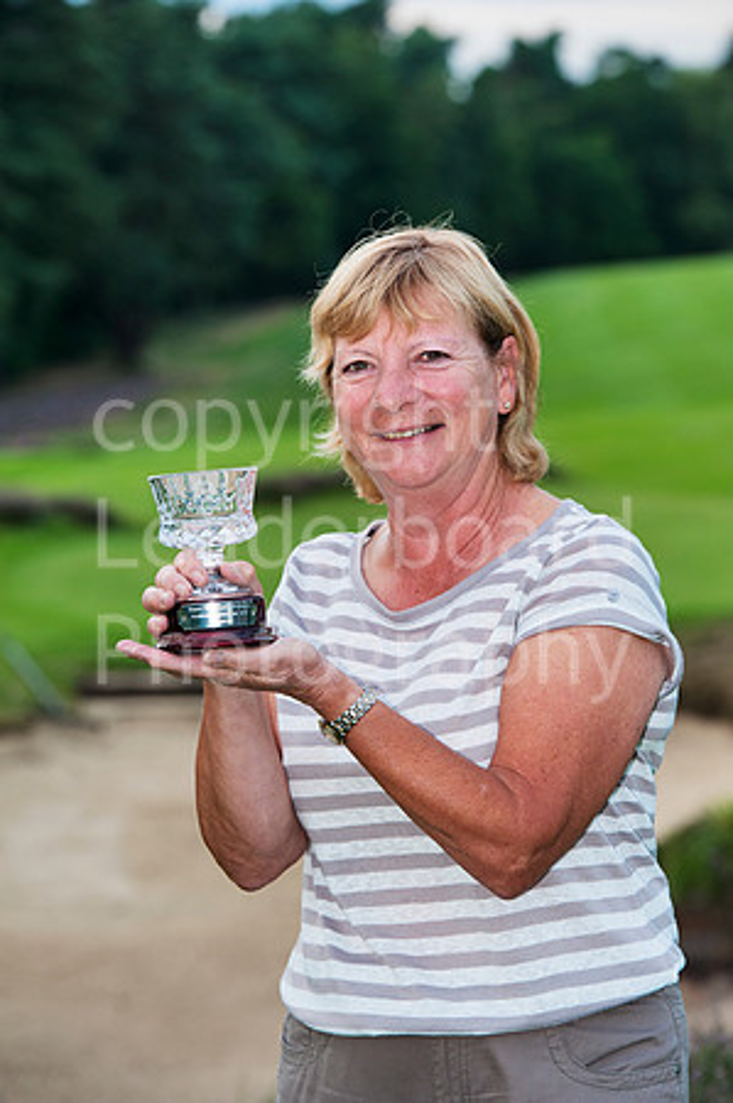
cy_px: 552
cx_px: 366
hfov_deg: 9.8
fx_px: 4285
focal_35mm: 140
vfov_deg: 14.7
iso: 640
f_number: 6.3
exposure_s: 1/200
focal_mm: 140
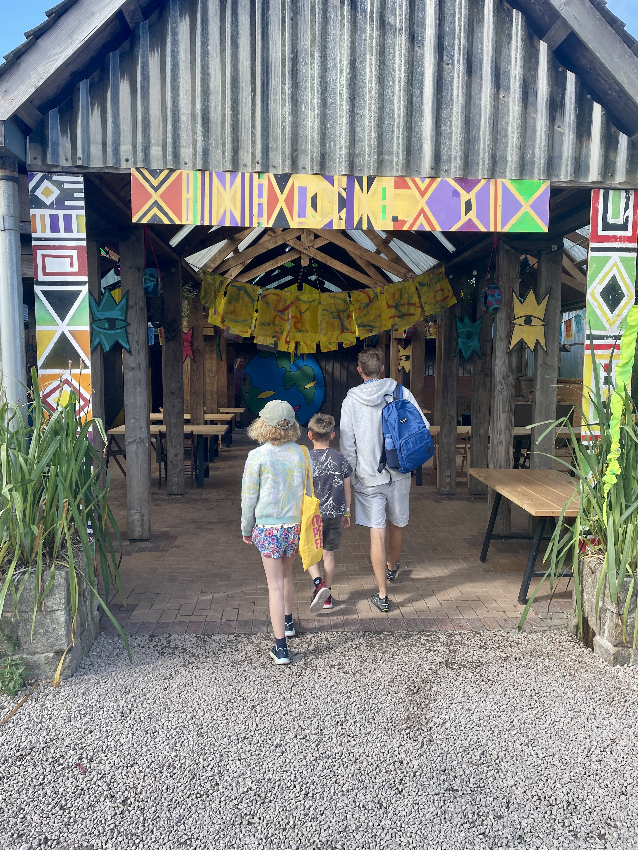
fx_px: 639
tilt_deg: -5.4
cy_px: 425
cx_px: 319
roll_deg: -0.9
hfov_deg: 53.1
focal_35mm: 26
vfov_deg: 67.3
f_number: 1.6
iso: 32
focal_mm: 4.2
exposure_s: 1/744
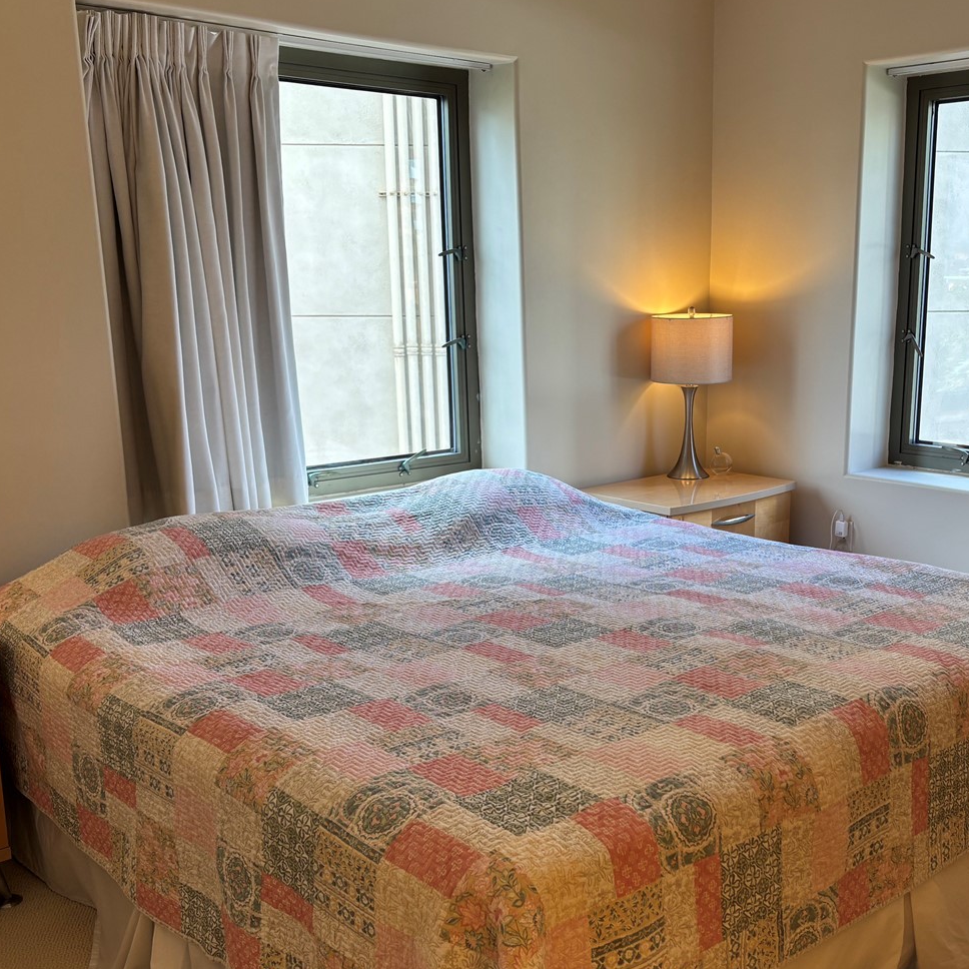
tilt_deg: -13.1
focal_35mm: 38
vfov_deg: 43.8
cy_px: 539
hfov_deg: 43.5
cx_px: 614
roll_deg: +0.8
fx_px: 1203
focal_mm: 5.96
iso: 50
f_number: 1.6
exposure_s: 1/120
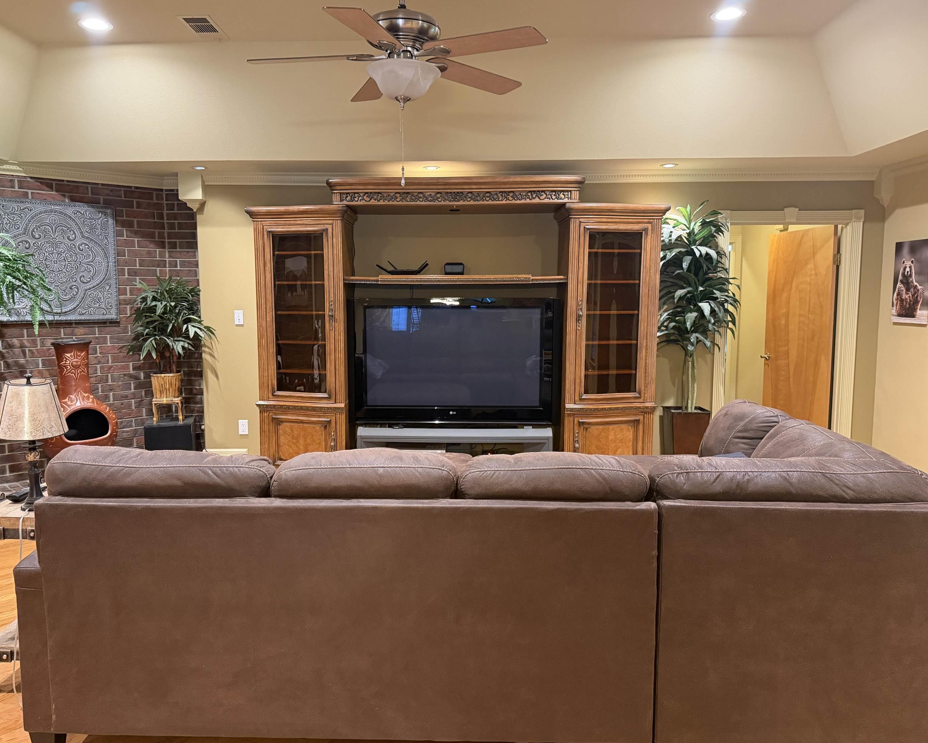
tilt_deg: -5.5
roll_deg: +0.3
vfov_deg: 54.9
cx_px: 431
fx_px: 714
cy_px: 363
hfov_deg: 66.0
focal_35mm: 26
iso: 640
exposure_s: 1/40
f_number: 1.78
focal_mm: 6.76
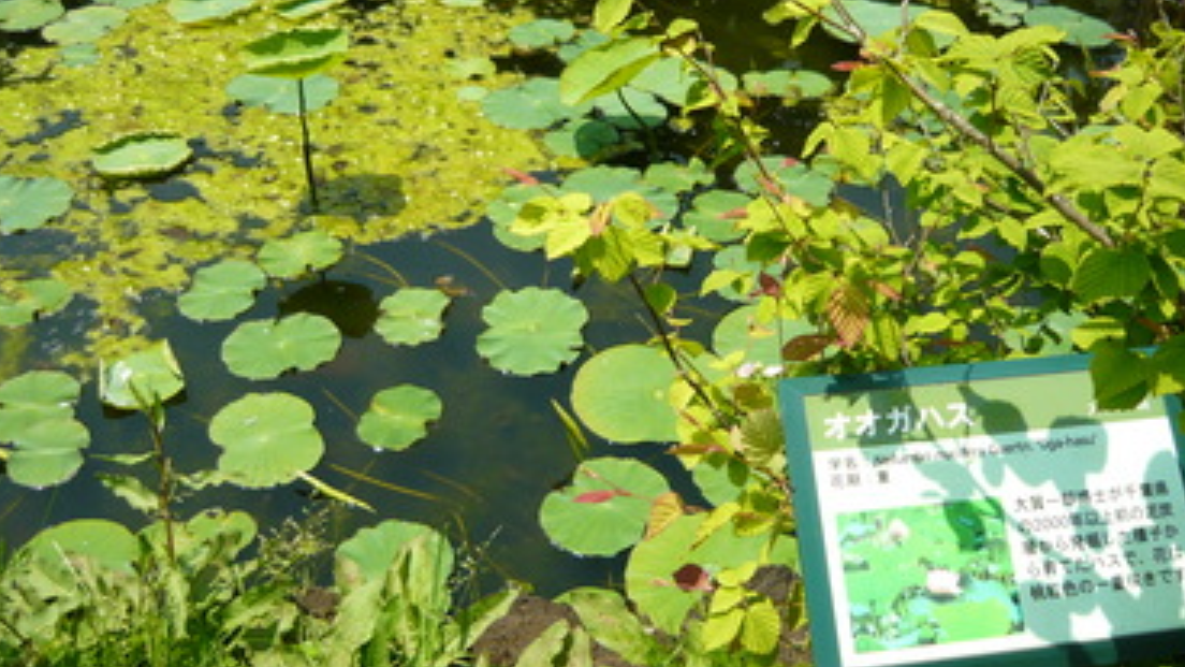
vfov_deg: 28.9
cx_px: 650
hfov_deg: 49.3
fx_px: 1288
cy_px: 250
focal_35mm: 41
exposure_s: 1/1000
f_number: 2.8
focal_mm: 5.5
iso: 100
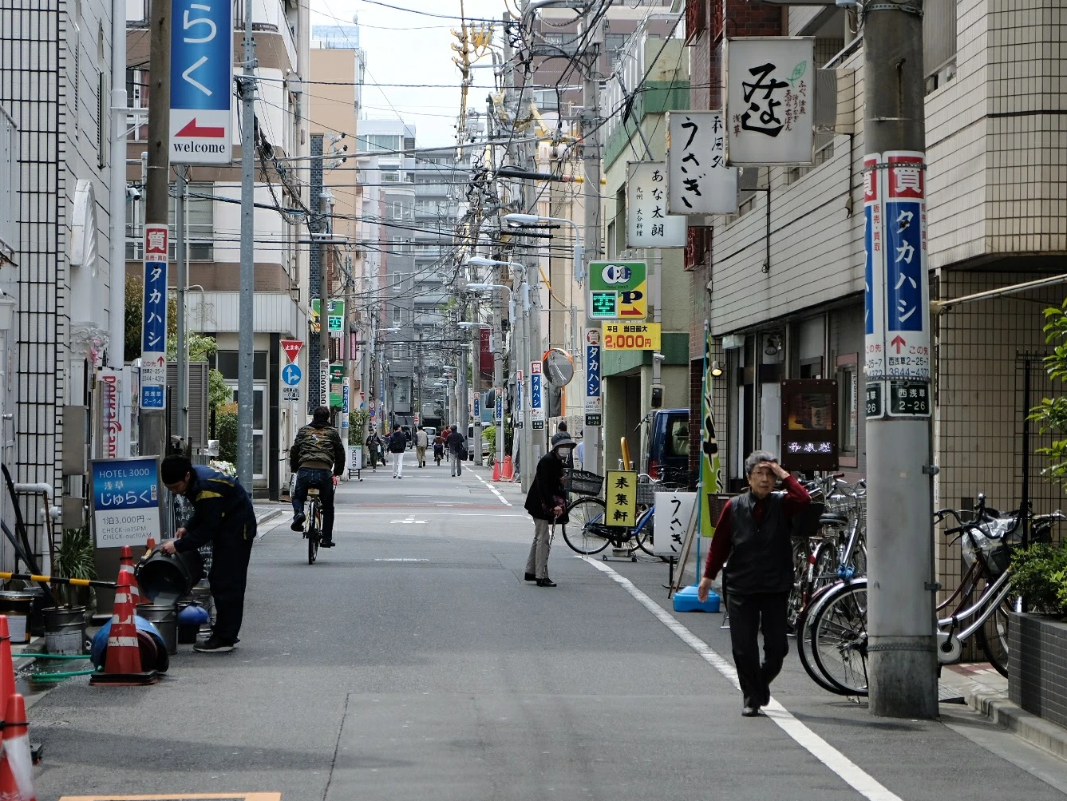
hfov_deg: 18.5
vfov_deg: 14.0
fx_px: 3268
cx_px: 452
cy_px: 347
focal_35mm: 106
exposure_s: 1/900
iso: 400
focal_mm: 55
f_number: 4
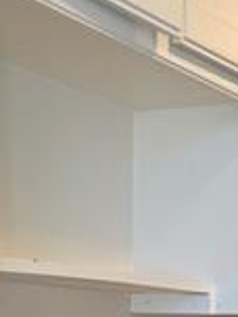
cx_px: 251
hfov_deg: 12.6
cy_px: 459
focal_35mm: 116
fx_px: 1063
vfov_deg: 15.8
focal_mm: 5.4
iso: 80
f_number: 1.8
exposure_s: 1/60
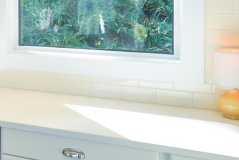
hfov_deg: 18.5
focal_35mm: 100
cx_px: -101
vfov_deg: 13.5
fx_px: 664
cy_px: -9
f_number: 3.2
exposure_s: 1/80
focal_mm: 20
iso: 100
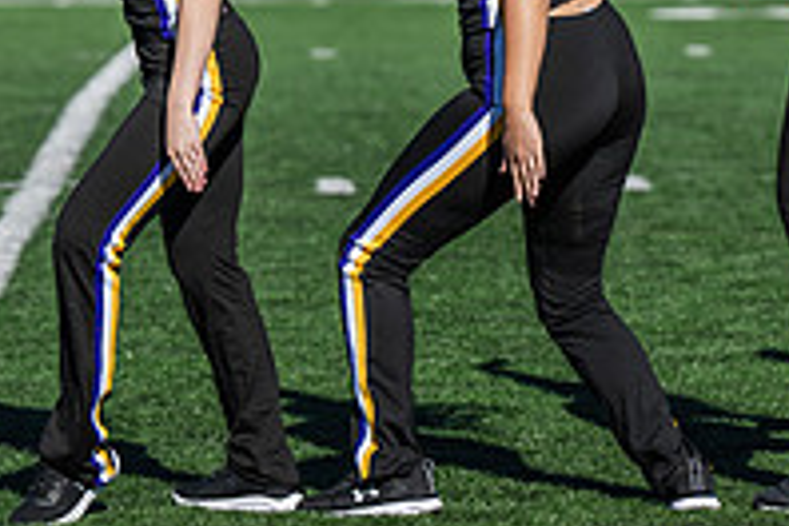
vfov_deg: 4.3
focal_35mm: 322
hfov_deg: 6.4
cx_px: 379
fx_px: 7057
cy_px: 82
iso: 80
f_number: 3.2
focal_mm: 110
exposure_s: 1/1600
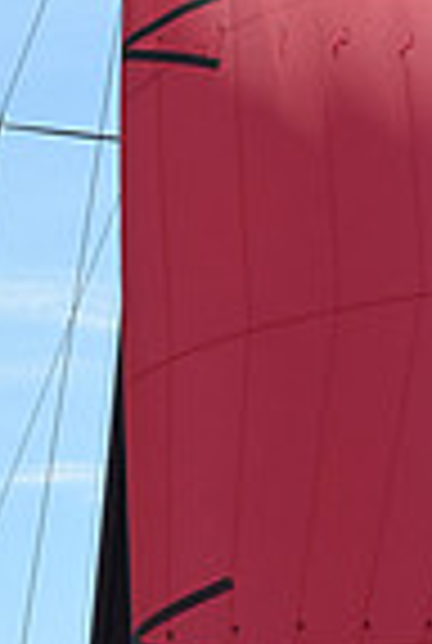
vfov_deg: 7.3
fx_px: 5069
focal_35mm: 283
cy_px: 383
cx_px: 205
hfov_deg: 4.9
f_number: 7.1
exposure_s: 1/1000
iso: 320
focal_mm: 70
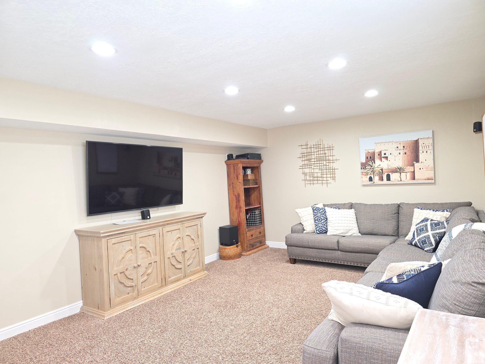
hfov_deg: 73.9
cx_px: 242
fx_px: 322
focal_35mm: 23
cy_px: 182
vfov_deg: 58.9
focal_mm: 6.3
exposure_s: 1/24
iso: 125
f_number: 1.7
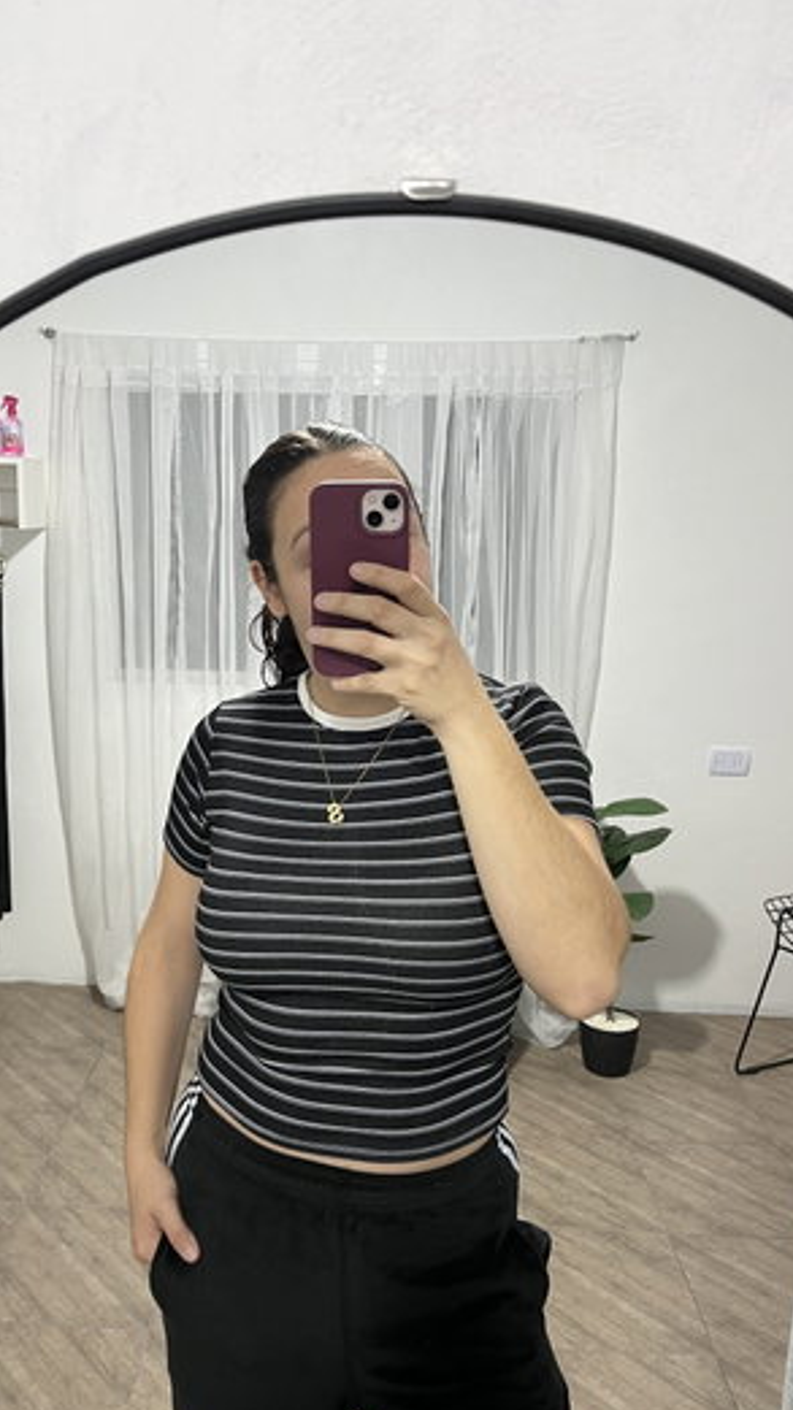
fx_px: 1084
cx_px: 322
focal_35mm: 29
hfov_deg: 40.0
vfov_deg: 66.1
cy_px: 719
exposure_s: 1/50
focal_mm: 5.1
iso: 125
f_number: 1.6
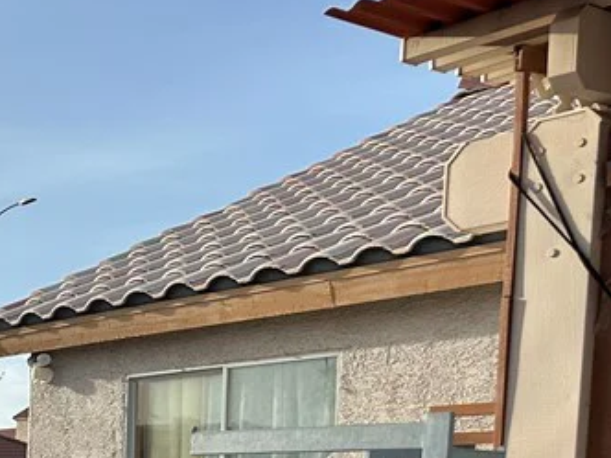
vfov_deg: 18.0
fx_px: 1306
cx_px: -313
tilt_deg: -6.8
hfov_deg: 21.8
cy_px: 662
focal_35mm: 74
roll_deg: +0.0
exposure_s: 1/5263
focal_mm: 6.86
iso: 80
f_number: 1.78
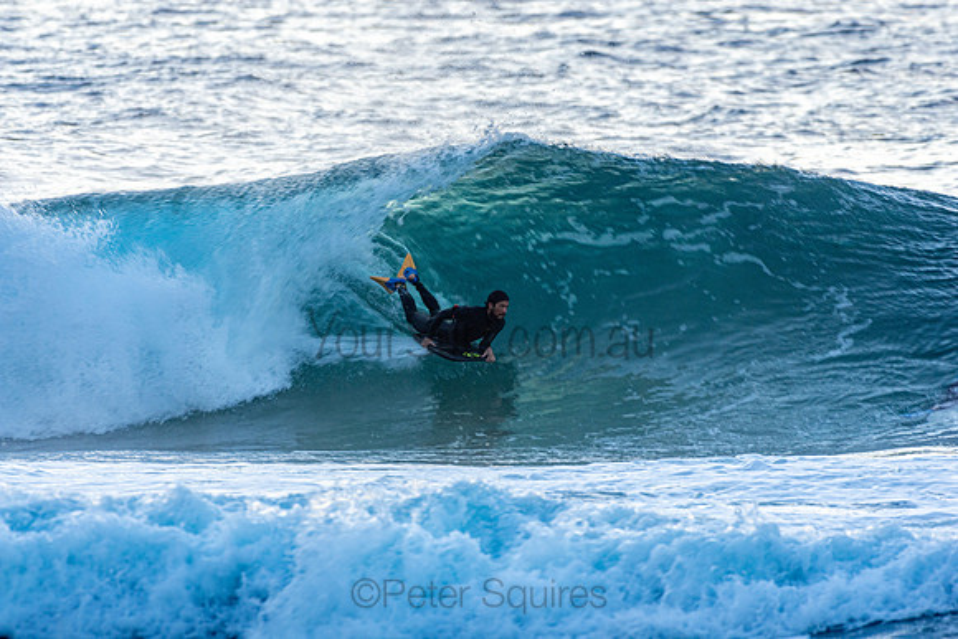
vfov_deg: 1.9
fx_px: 19164
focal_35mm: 720
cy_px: 320
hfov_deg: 2.9
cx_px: 479
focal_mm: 480
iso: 160
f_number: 5.6
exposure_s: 1/100
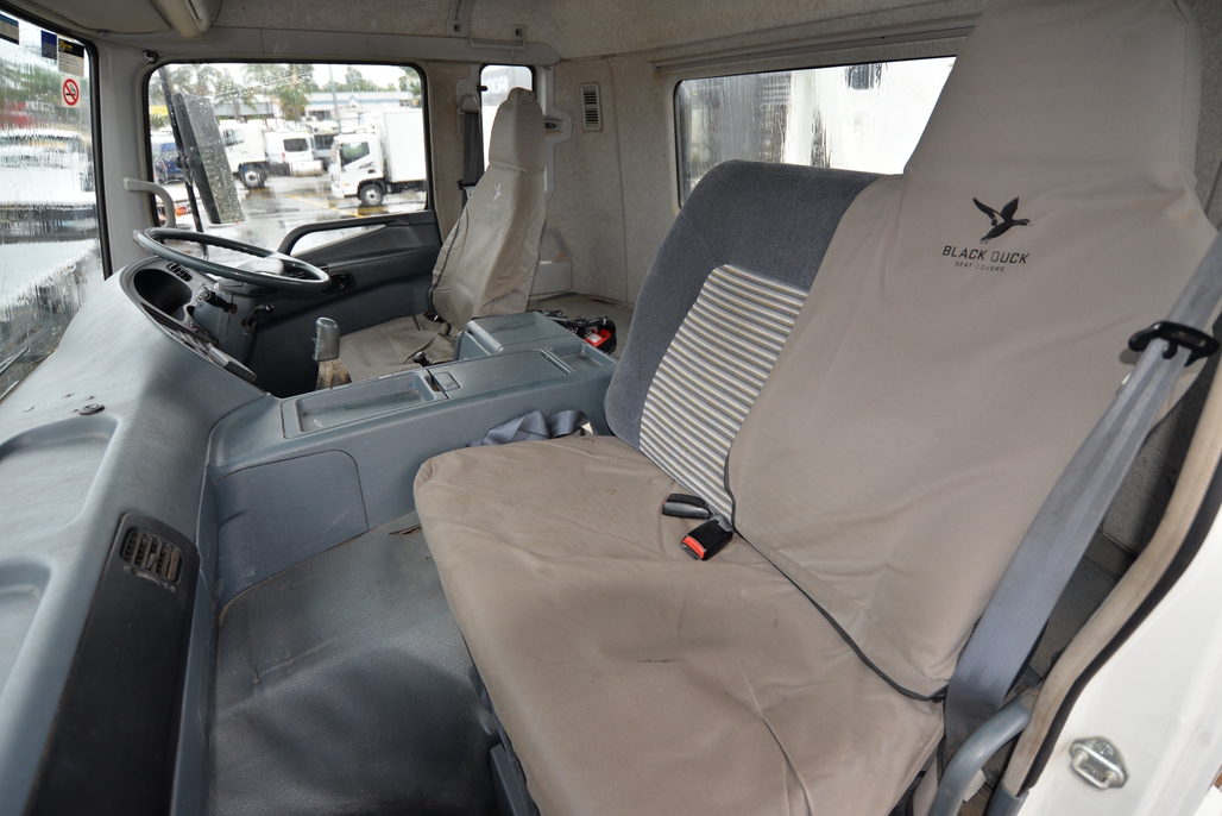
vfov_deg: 67.4
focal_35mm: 18
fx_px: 611
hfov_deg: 90.0
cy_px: 408
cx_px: 611
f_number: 3.5
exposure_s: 1/125
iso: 360
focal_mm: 18
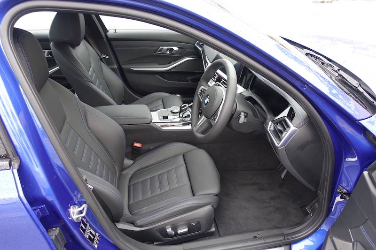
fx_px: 251
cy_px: 125
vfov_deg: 53.1
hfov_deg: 73.8
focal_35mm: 24
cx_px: 188
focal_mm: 8.8
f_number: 2.8
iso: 160
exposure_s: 1/40
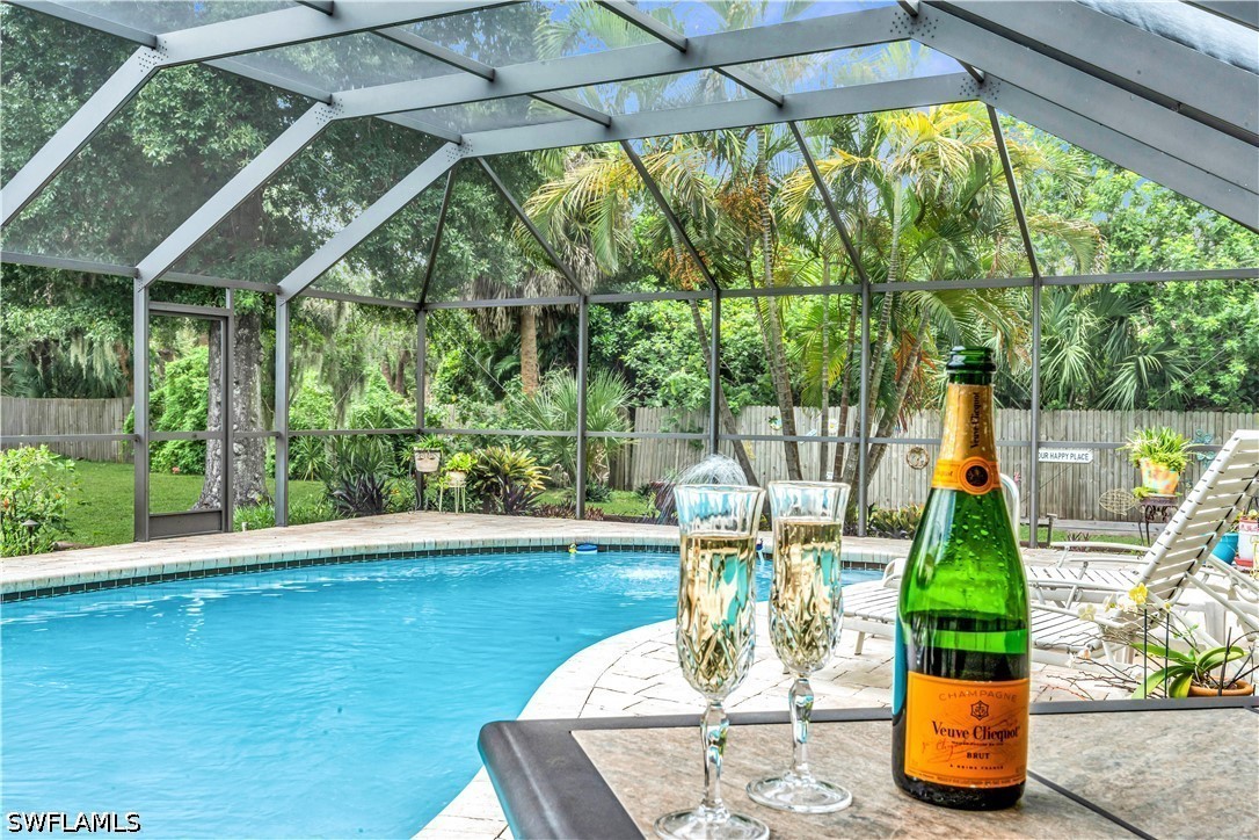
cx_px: 630
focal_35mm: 33
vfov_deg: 40.0
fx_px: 1154
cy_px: 420
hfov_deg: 57.2
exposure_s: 1/20
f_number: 22
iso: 400
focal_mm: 33
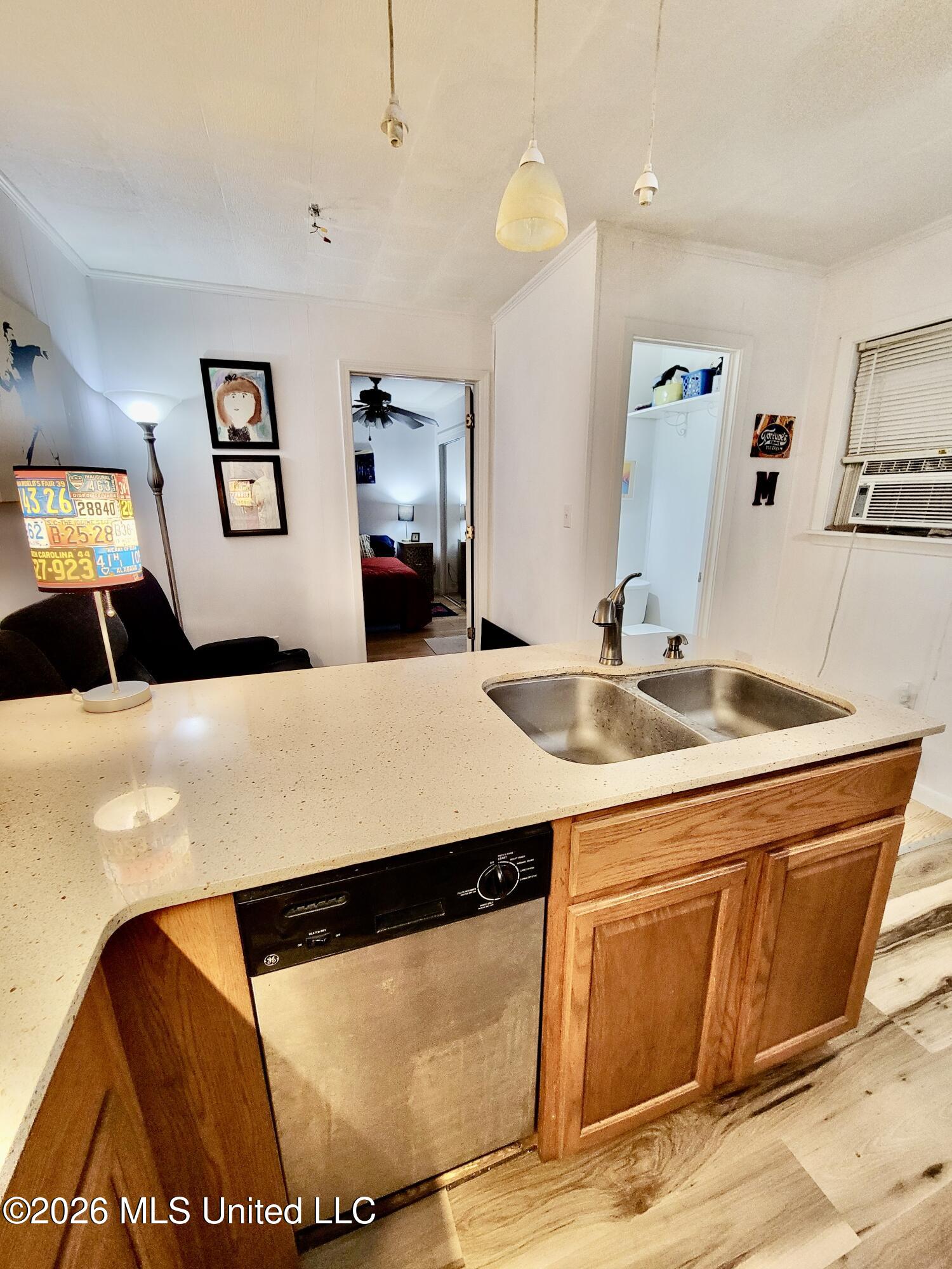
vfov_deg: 106.2
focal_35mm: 13
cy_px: 634
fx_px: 477
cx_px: 476
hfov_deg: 89.9
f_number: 2.2
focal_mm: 2.2
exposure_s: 1/60
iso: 400
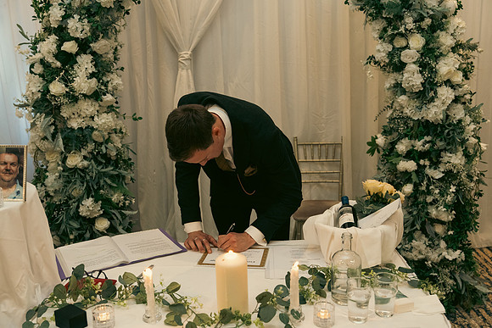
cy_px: 164
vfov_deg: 37.9
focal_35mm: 35
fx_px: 478
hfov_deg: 54.4
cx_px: 246
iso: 2500
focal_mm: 35
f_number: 3.5
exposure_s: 1/160
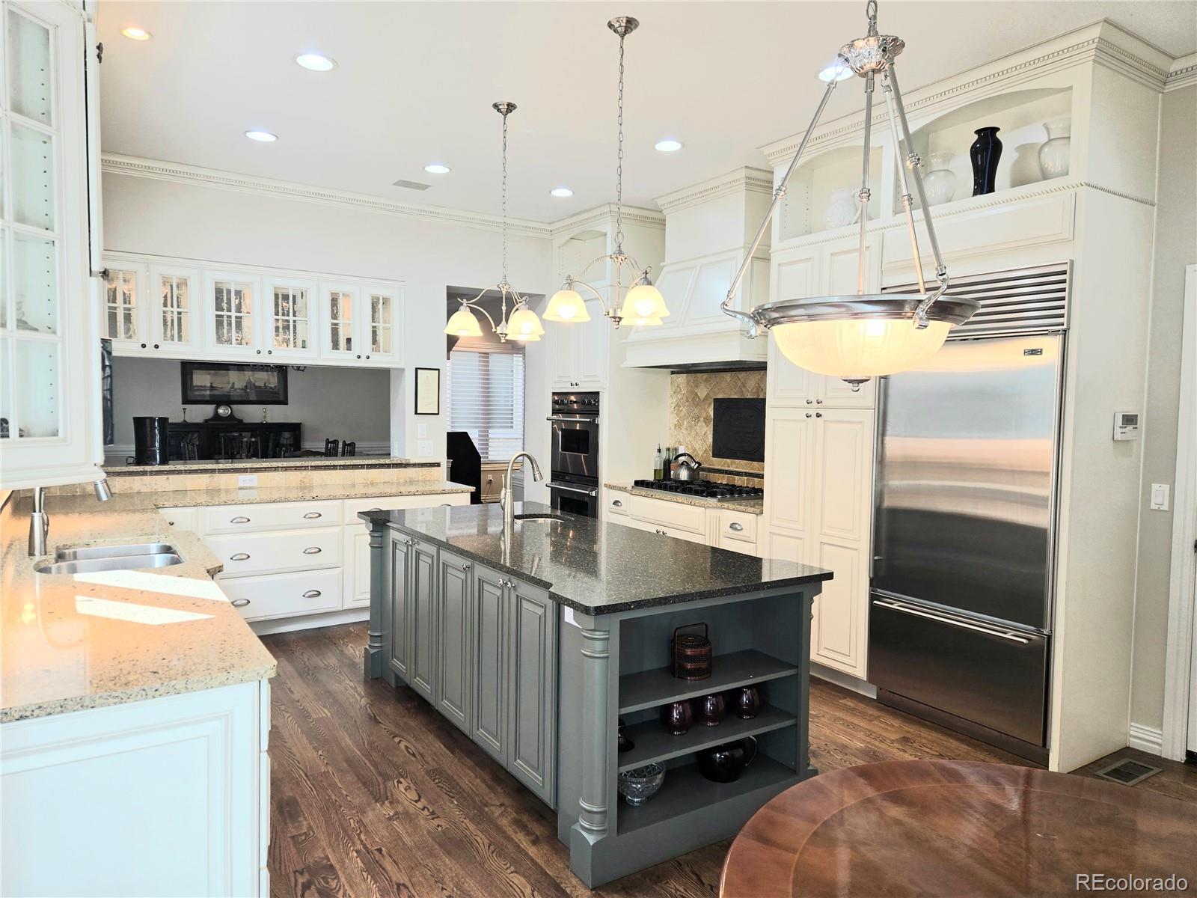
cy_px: 449
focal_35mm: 23
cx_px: 598
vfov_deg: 58.9
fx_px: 795
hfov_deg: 73.9
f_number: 1.8
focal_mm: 5.4
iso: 50
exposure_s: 1/120
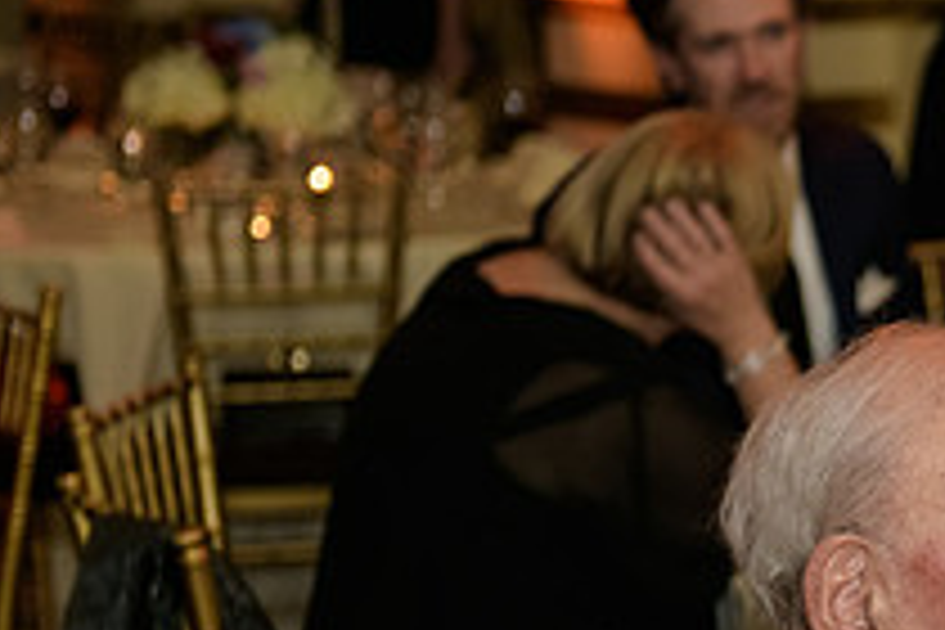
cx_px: 1282
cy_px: 587
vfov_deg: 8.2
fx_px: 4357
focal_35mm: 166
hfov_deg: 12.0
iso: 1600
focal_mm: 60
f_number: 3.2
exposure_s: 1/100
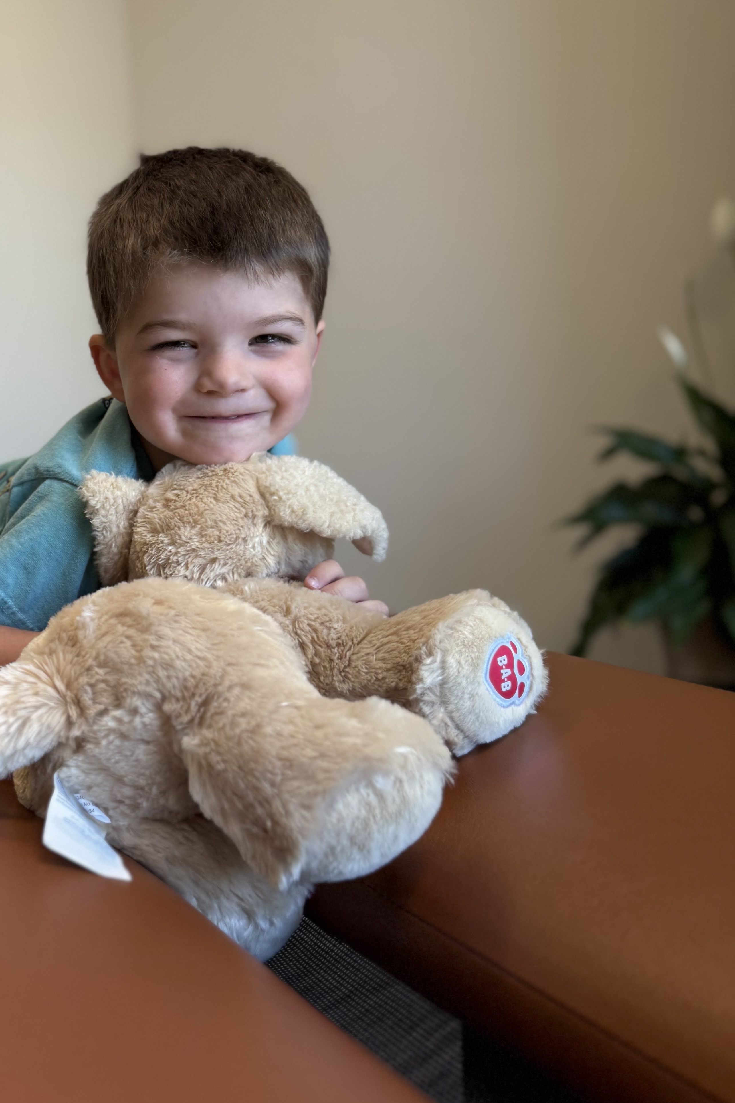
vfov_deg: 51.8
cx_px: 125
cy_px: 491
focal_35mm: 37
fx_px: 1133
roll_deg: +3.1
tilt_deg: -4.1
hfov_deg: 34.6
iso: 125
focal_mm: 6.76
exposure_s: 1/120
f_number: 1.78
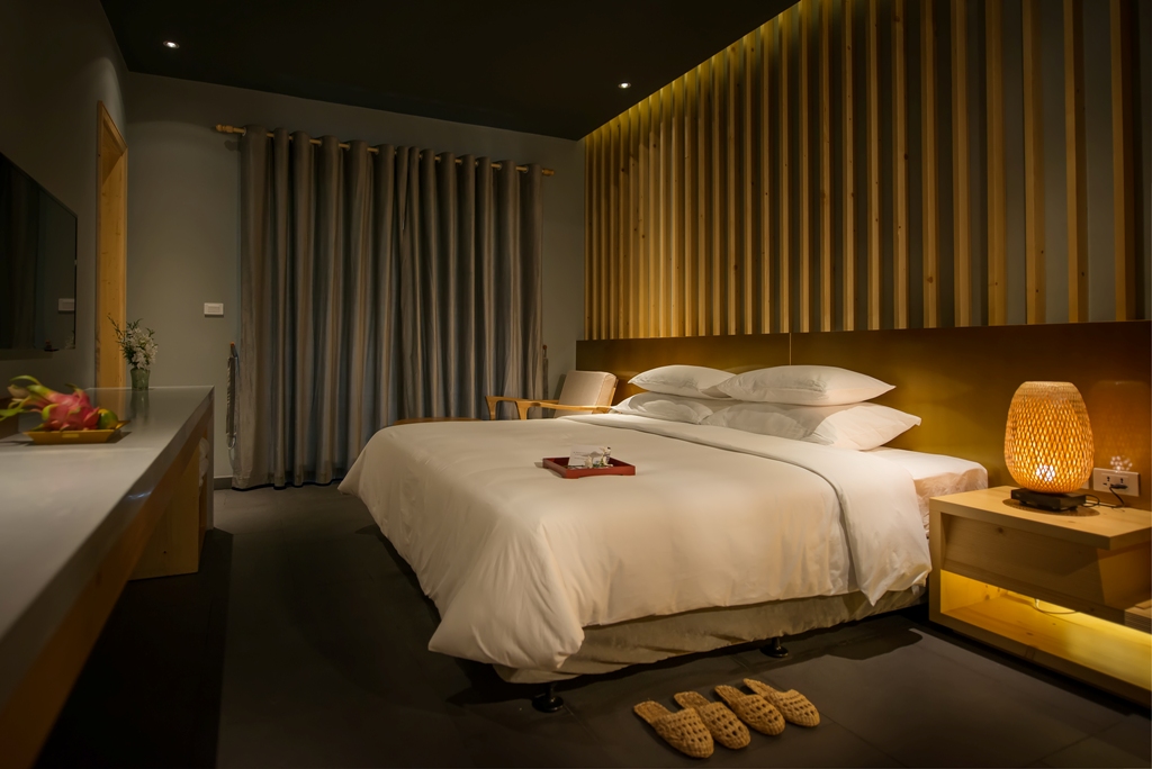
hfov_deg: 90.0
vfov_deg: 67.5
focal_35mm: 18
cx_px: 576
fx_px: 576
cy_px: 384
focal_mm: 18
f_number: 2.8
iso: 500
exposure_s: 1/20
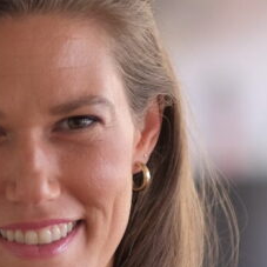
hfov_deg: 4.8
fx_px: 3168
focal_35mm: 363
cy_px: 367
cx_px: 68
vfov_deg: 4.8
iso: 320
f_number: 1.2
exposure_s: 1/180
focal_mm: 56
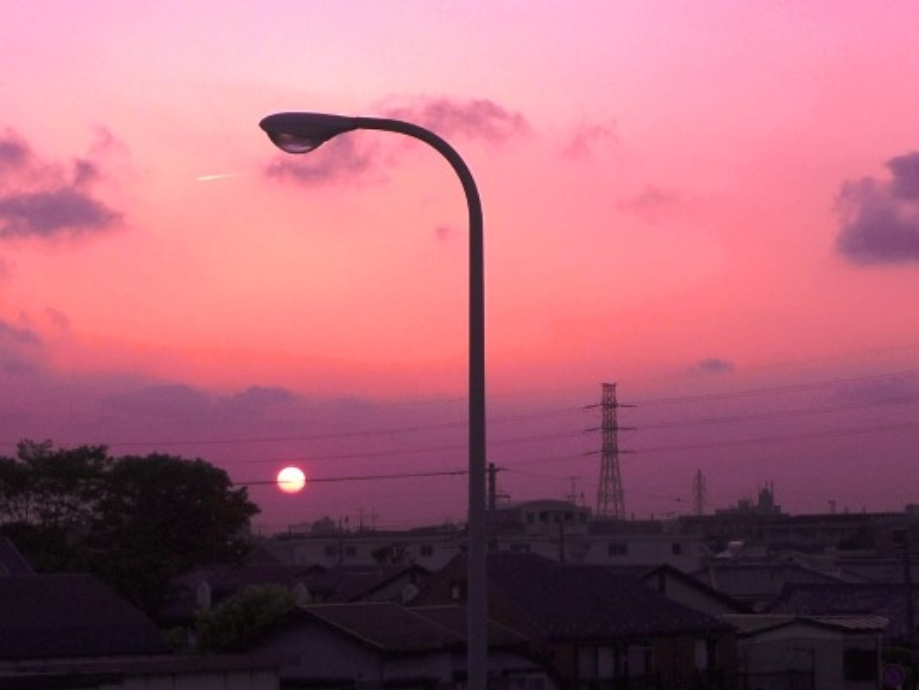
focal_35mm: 60
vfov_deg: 24.4
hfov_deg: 32.2
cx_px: 460
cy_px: 345
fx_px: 1593
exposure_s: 1/500
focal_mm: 12.8
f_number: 3.2
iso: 80
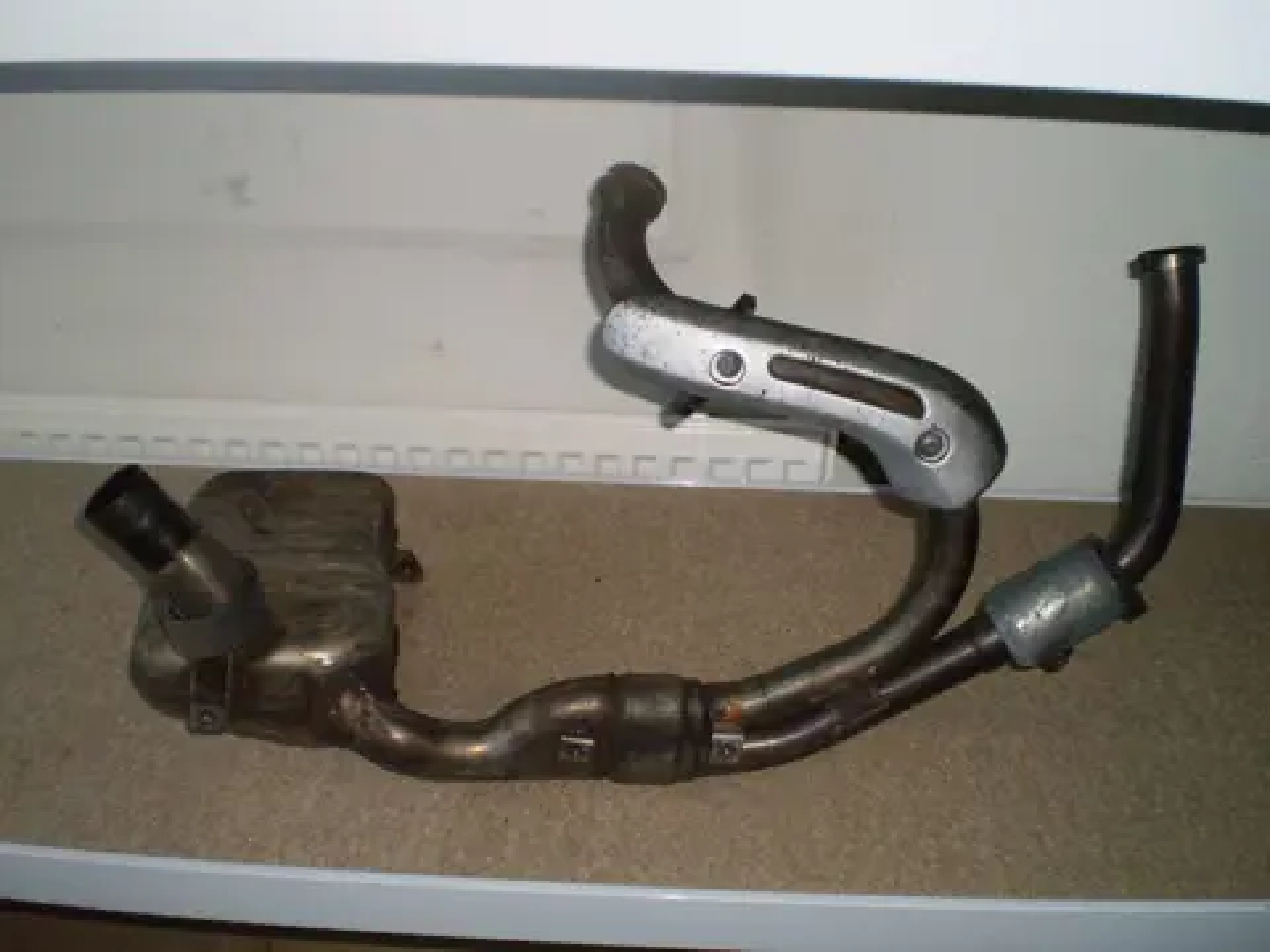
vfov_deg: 39.7
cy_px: 476
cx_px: 635
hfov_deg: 51.4
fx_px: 1321
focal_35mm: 36
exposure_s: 1/30
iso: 125
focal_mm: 6.3
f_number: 3.1
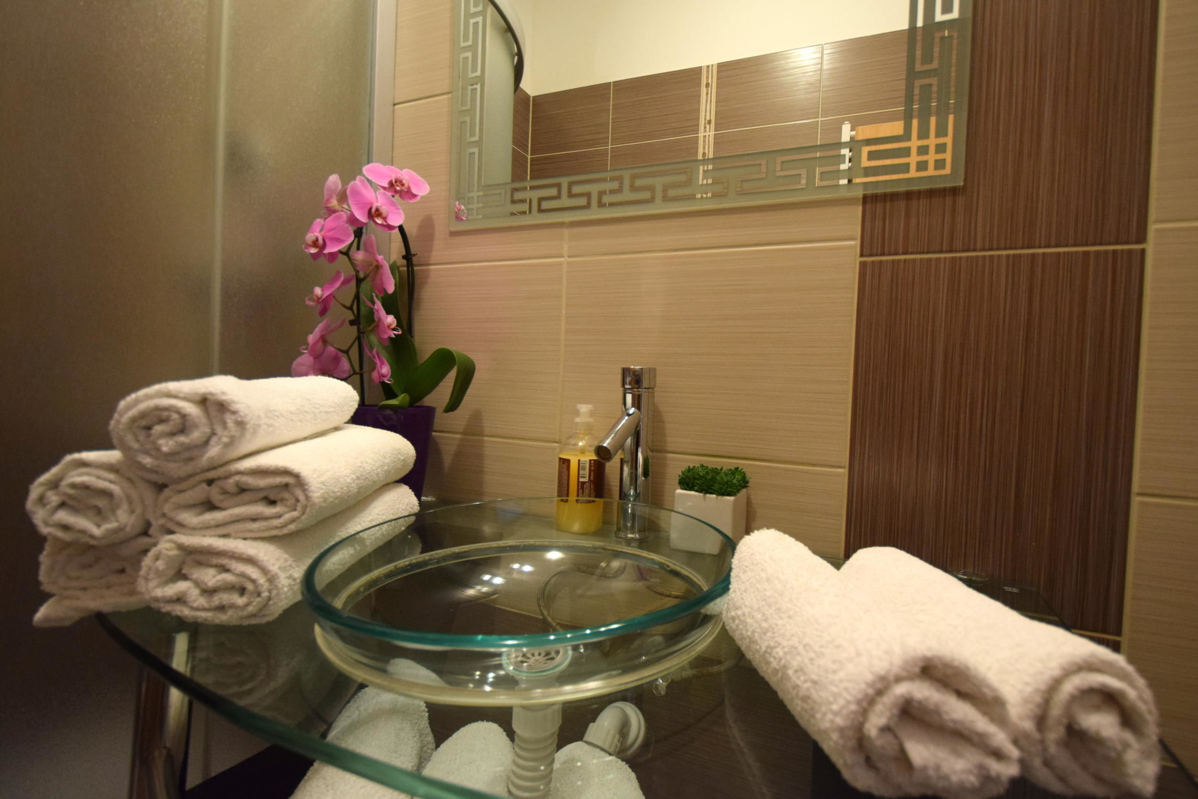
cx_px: 635
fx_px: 532
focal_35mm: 16
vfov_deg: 73.7
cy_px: 379
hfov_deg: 96.6
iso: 1400
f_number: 3.5
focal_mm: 10
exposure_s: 1/60
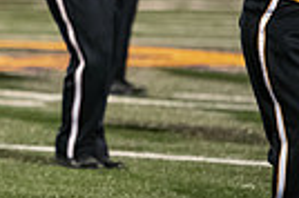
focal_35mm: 714
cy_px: -126
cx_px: -143
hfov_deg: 2.9
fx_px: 5923
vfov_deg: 1.9
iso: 5000
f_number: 3.2
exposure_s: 1/640
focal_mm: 165
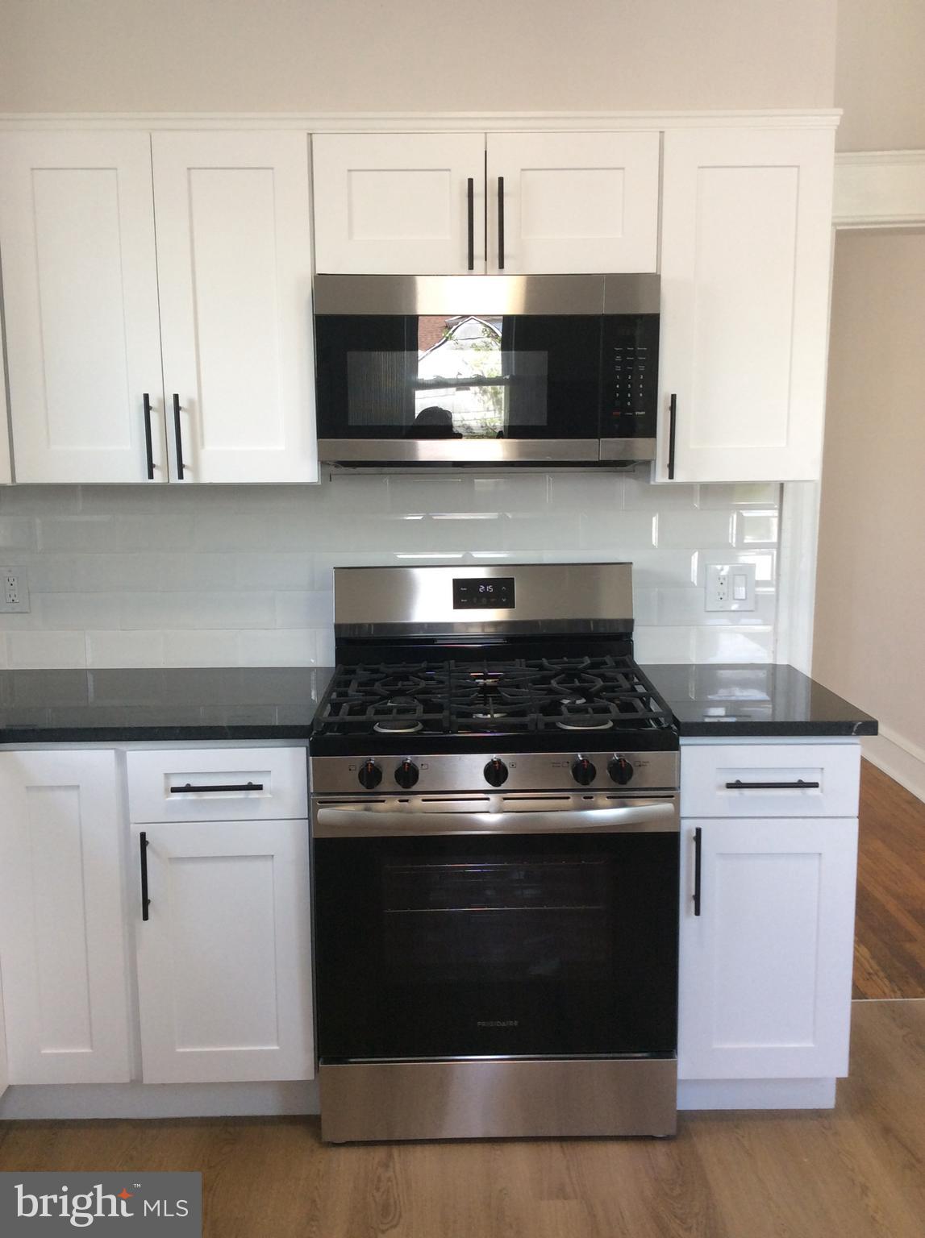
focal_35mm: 32
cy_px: 619
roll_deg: +1.3
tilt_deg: -7.0
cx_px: 462
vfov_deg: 56.9
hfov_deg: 44.0
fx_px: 1143
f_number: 2.4
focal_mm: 3.3
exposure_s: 1/40
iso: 40
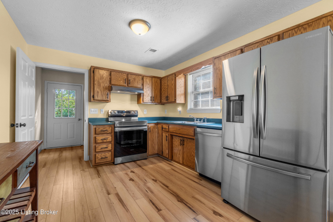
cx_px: 166
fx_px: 139
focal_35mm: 15
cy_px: 111
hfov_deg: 100.4
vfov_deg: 77.3
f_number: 8
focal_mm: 10
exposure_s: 1/10
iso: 400
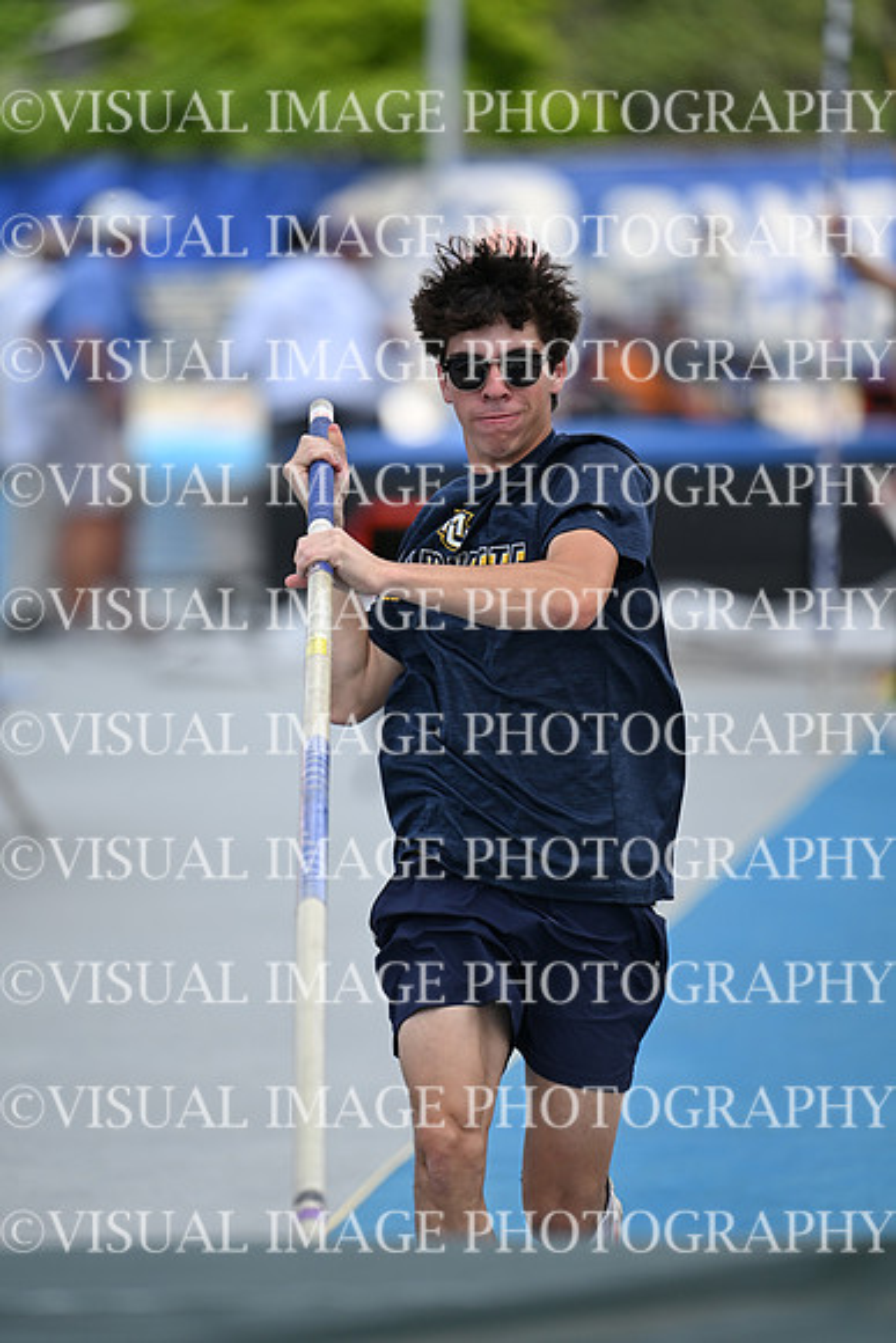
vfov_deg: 5.2
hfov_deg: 3.4
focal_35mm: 400
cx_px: 448
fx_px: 14923
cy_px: 672
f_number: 4.5
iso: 500
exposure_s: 1/2000
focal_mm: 400
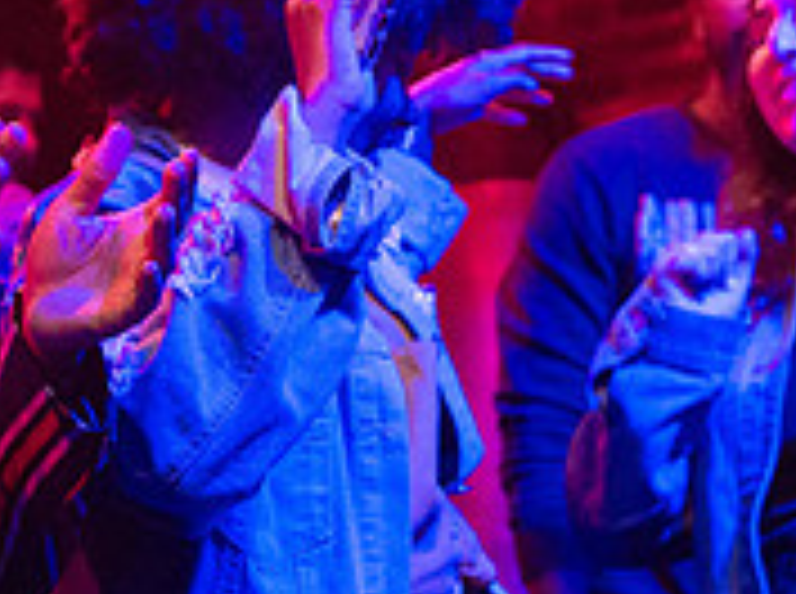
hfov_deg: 15.7
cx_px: 359
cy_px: 396
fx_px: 2892
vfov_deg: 11.7
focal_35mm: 126
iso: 4000
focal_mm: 32
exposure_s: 1/250
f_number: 2.8
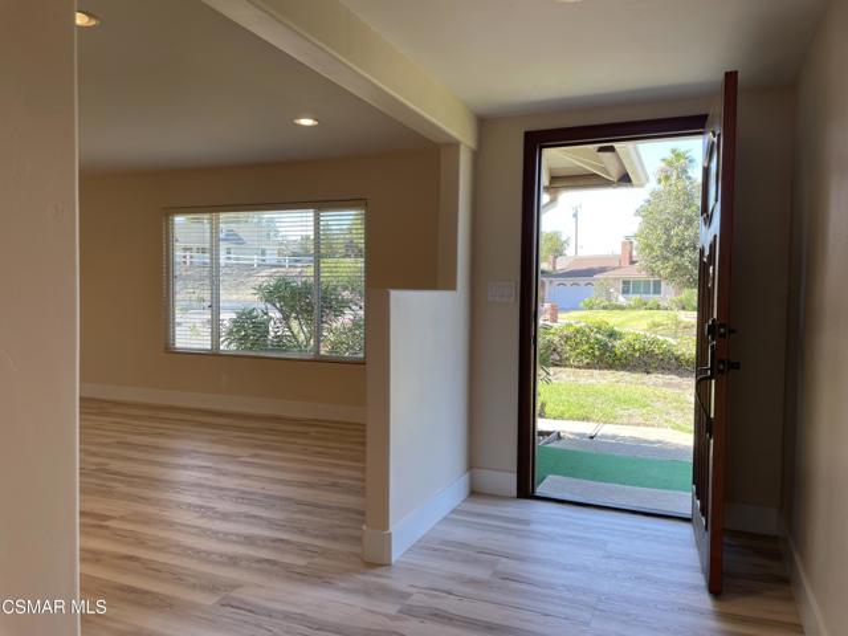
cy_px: 318
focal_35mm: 26
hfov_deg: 67.3
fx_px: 637
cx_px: 424
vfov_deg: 53.1
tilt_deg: -1.9
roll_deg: -0.5
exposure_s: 1/213
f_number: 1.6
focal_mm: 4.2
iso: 32
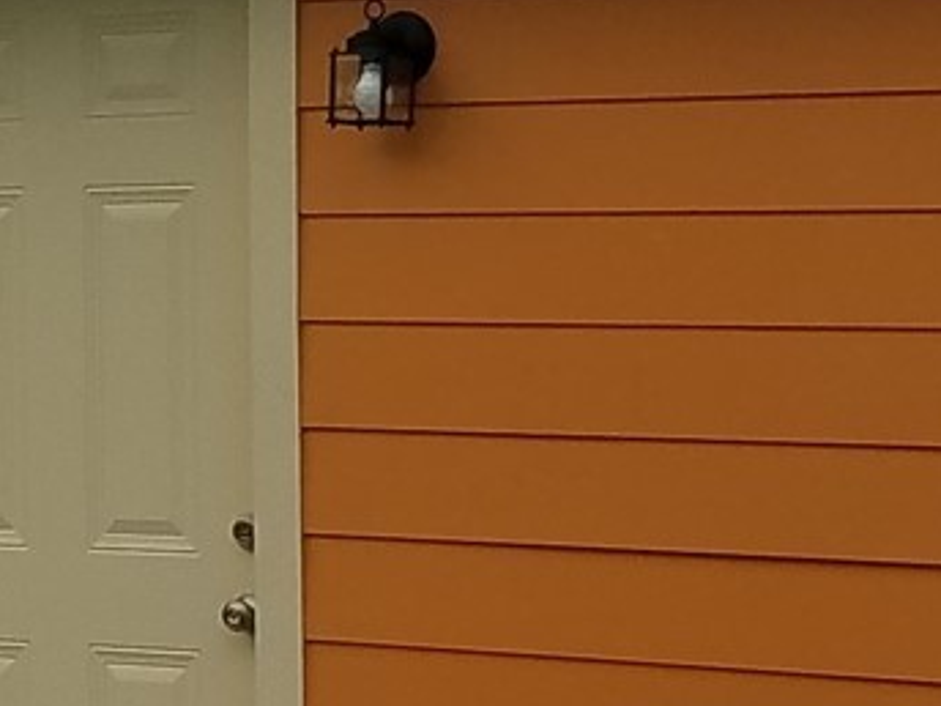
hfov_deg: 12.5
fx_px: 4214
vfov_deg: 9.6
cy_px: 271
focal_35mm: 155
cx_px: -140
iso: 40
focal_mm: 4.2
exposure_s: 1/1620
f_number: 1.7
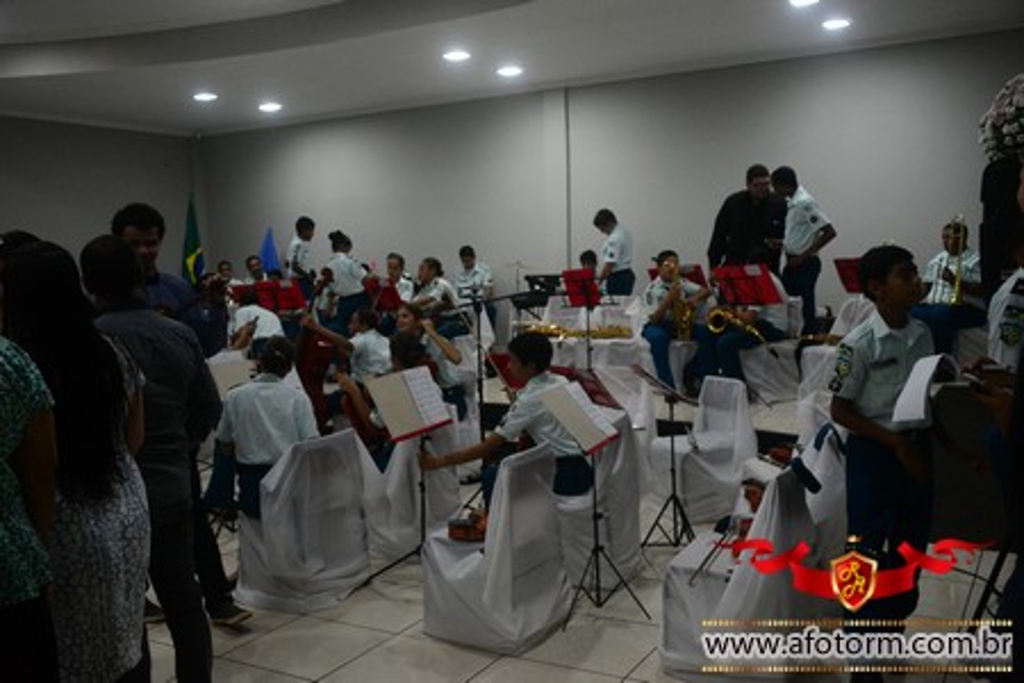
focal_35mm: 33
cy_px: 342
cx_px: 512
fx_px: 939
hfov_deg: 57.2
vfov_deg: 40.0
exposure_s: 1/100
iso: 1600
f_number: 3.8
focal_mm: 22
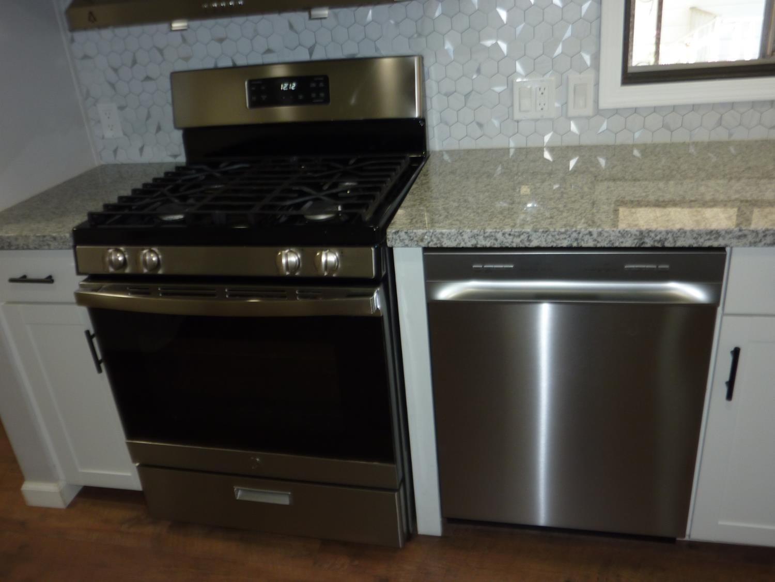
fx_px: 649
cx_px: 388
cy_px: 291
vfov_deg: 48.2
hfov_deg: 61.7
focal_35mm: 29
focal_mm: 4.7
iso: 100
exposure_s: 1/30
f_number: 3.4
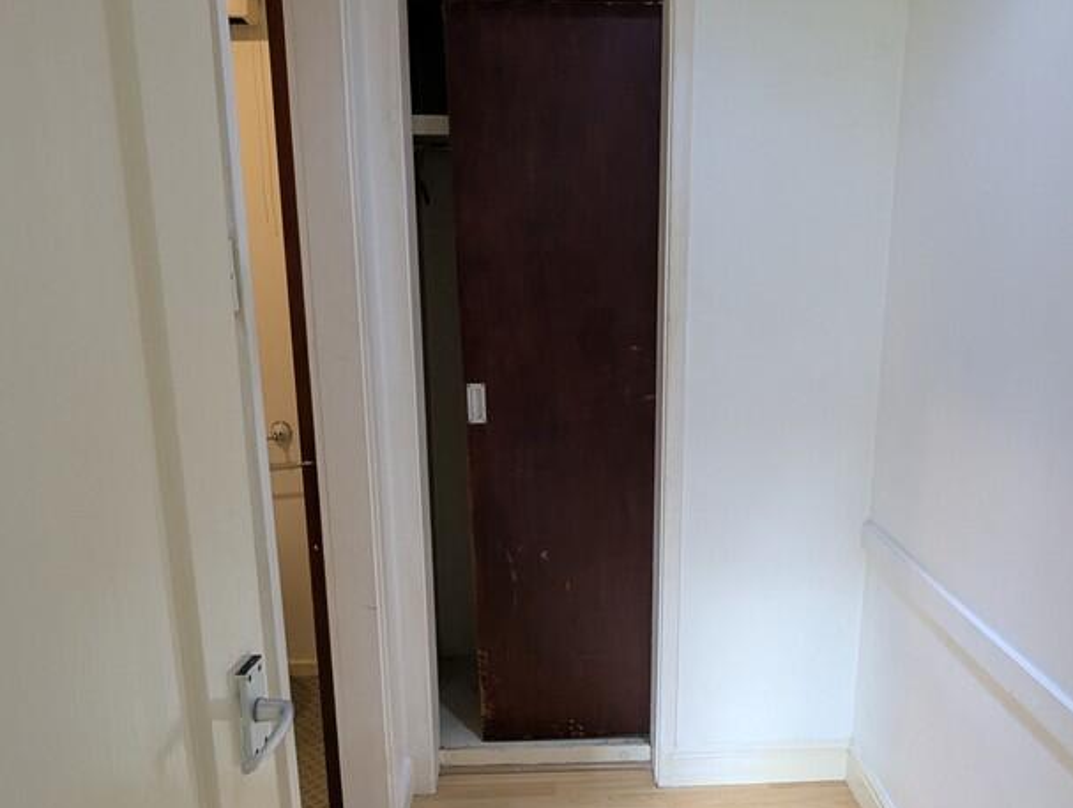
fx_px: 838
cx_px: 608
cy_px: 452
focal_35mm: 27
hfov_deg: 65.0
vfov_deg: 51.3
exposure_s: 1/25
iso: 277
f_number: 2.2
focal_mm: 2.35
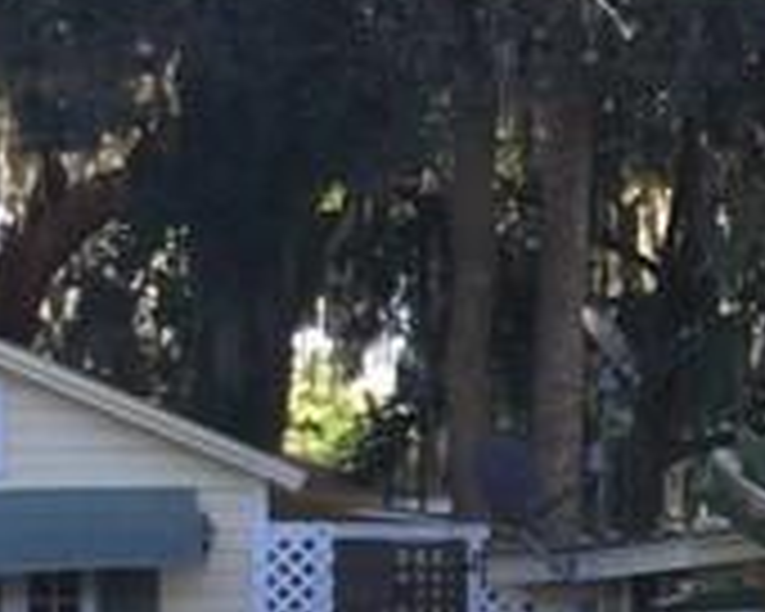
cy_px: 369
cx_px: 1534
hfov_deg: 9.8
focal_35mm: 182
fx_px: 4121
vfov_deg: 8.5
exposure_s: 1/120
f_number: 2.4
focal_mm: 3.3
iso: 32
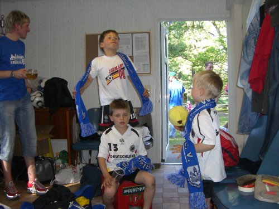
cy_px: 104
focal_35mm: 38
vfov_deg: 37.7
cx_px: 140
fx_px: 306
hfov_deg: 49.0
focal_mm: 6.2
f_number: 2.7
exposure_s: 1/60
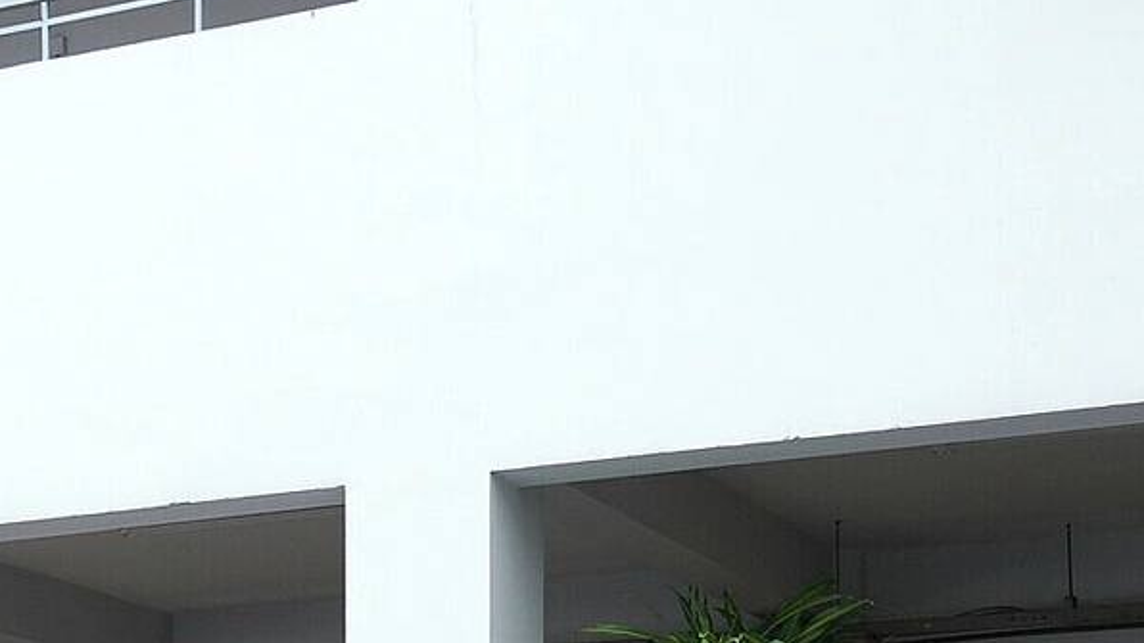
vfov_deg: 10.8
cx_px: -271
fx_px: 3209
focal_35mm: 106
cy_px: 1090
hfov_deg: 19.0
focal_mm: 29.5
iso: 800
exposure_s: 1/400
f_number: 2.8
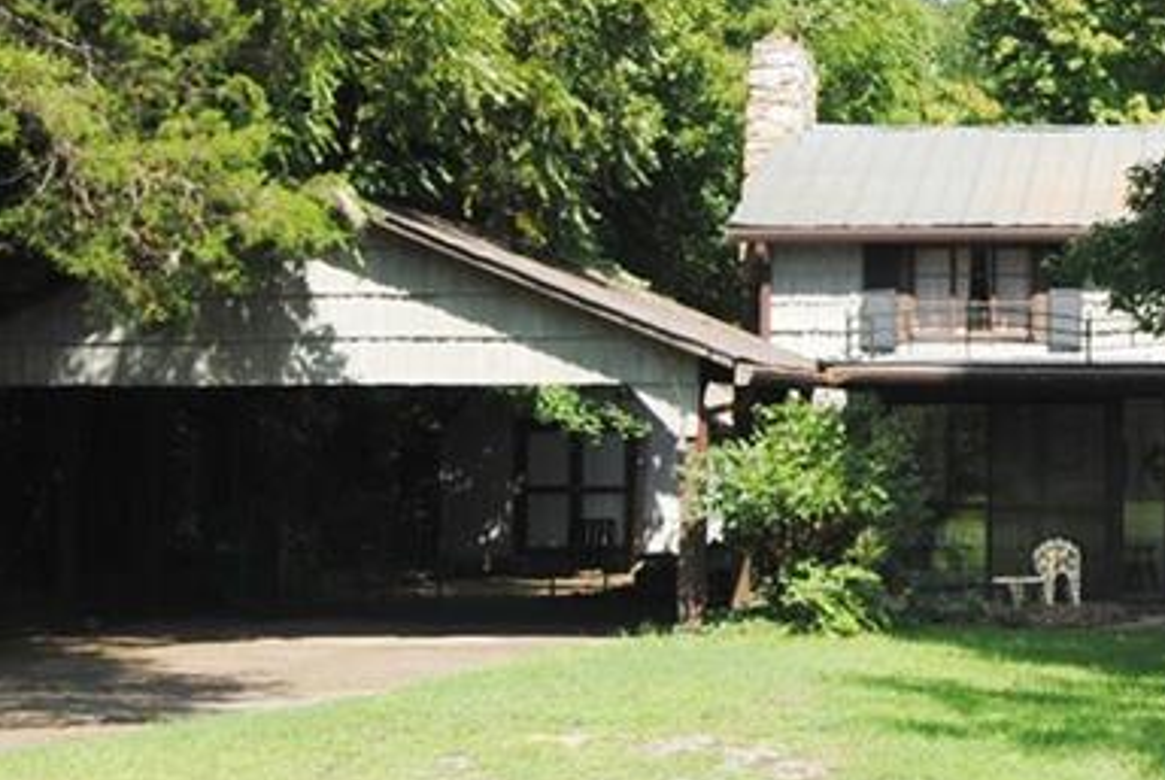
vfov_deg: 14.3
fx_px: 3110
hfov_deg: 20.4
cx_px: 1211
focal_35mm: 96
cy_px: 373
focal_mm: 24
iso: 100
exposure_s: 1/160
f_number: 6.3
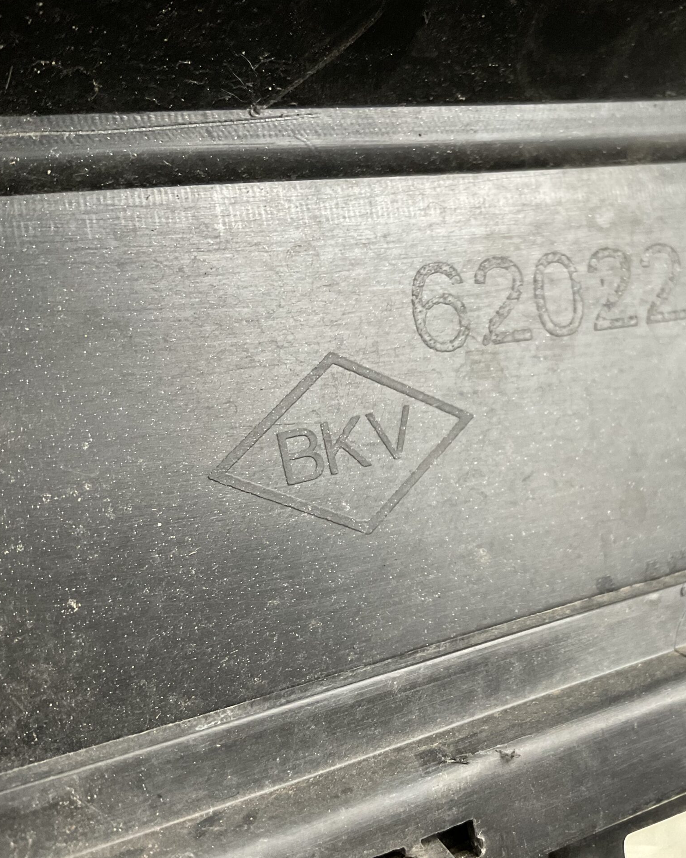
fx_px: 964
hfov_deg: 37.7
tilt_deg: -7.3
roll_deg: +6.4
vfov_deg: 47.9
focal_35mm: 38
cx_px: 549
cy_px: 428
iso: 125
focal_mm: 3
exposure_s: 1/50
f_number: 1.8
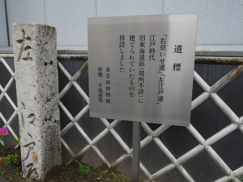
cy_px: 92
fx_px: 218
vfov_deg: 45.5
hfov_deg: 58.3
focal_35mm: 31
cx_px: 117
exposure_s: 1/100
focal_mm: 14
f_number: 3.6
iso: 200
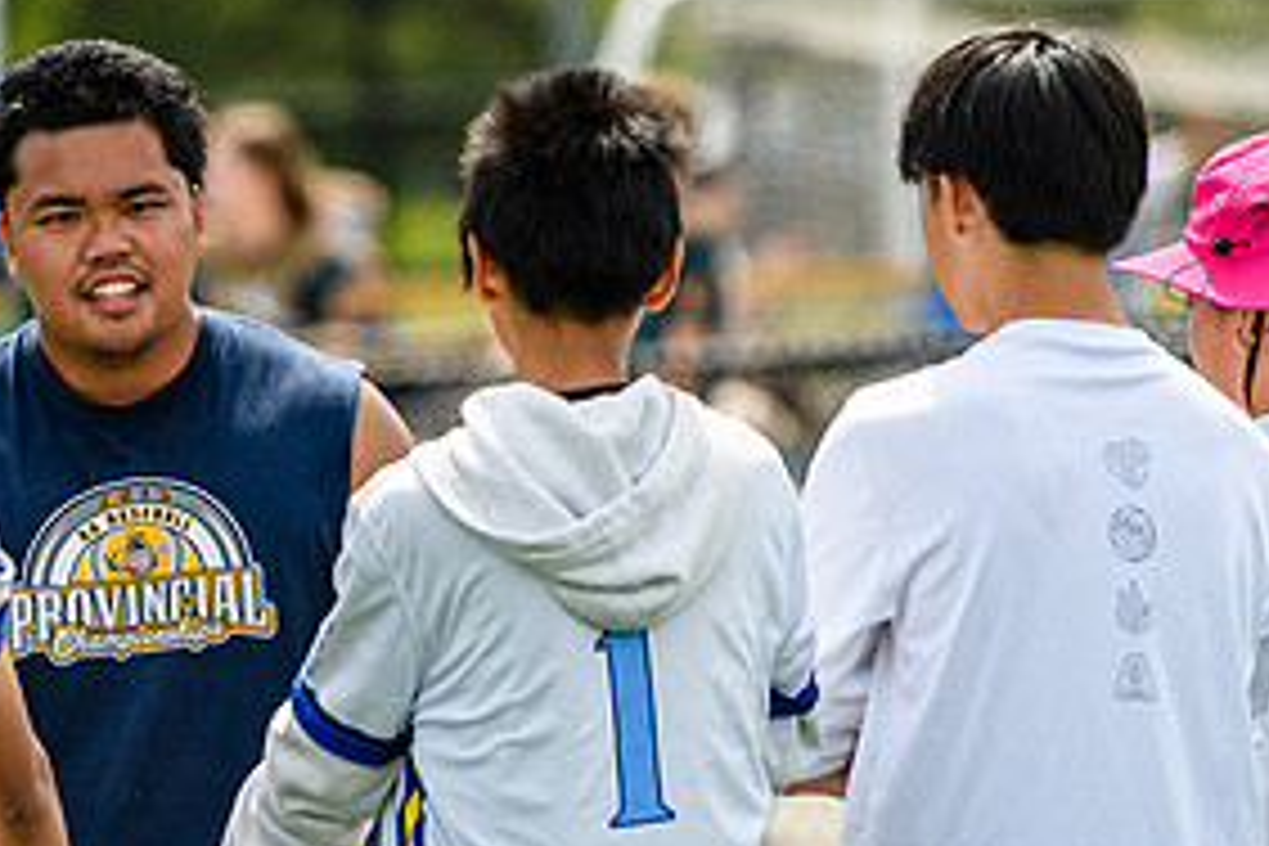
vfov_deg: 1.8
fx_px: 26682
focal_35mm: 757
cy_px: 338
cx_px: 148
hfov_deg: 2.7
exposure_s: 1/1250
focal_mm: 185
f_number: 3.2
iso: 100
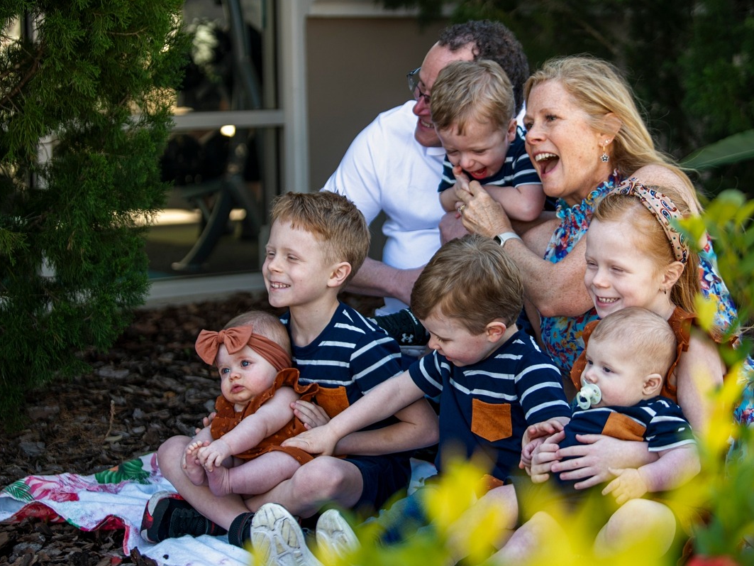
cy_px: 283
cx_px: 404
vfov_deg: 19.4
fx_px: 1655
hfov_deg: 25.7
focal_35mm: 76
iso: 140
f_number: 2.8
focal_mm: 70
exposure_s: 1/500
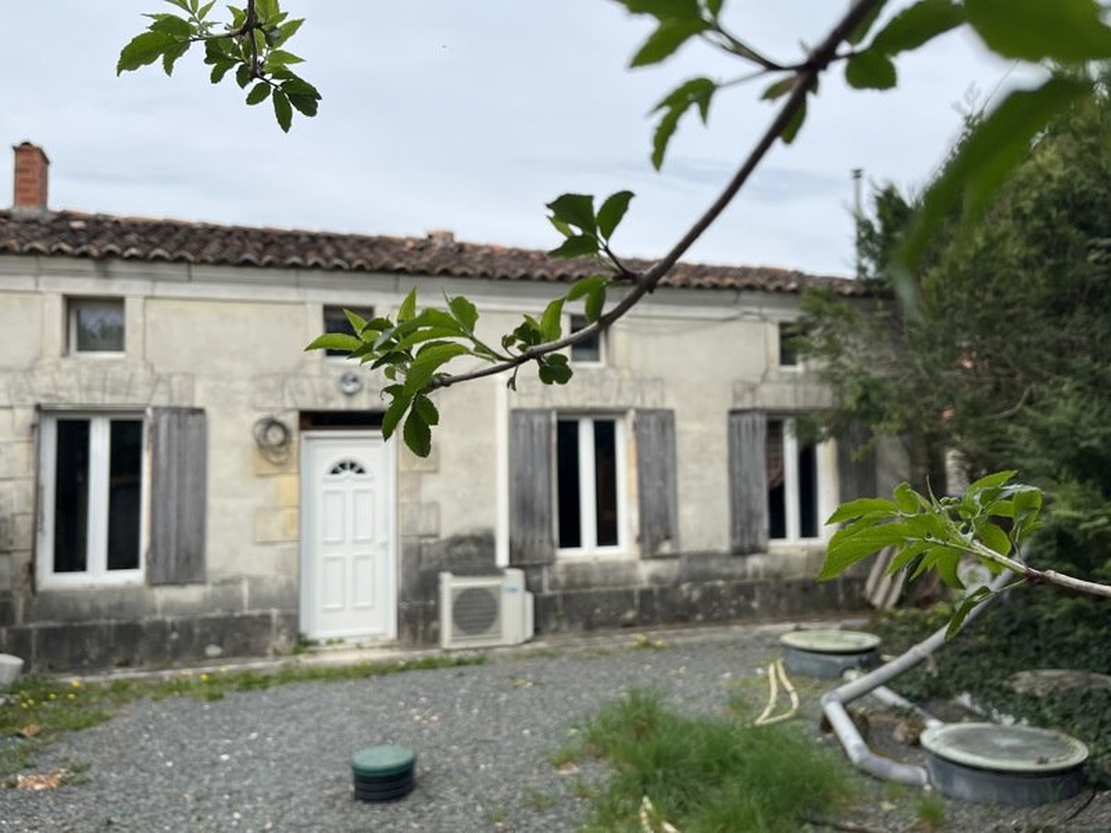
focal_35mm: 26
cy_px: 416
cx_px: 556
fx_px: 834
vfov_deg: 53.1
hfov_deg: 67.3
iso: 50
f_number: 1.6
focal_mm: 5.1
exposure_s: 1/2268
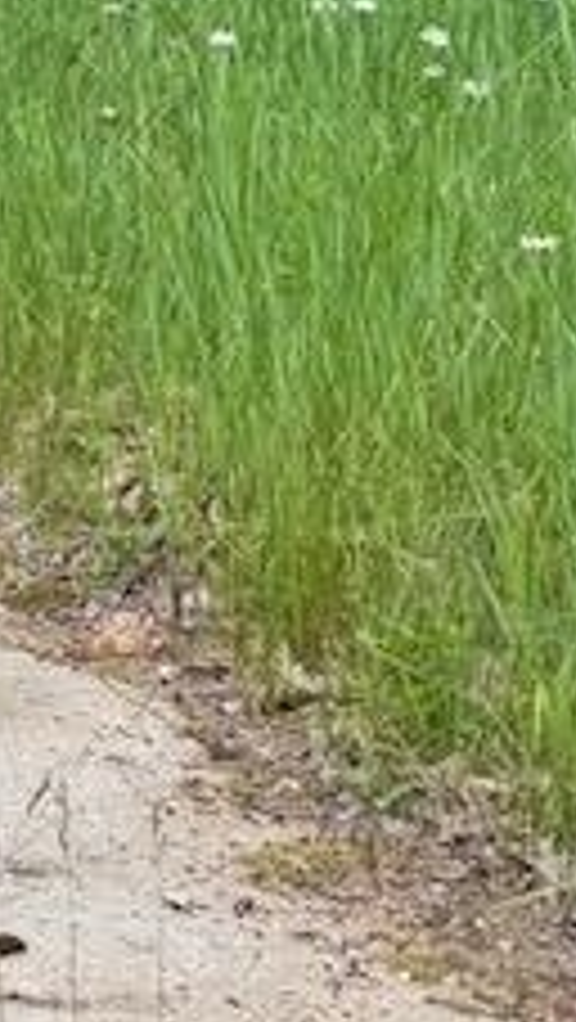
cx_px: -1638
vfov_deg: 17.4
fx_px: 3198
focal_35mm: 118
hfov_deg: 7.6
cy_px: -149
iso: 80
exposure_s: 1/280
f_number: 1.78
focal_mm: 6.76
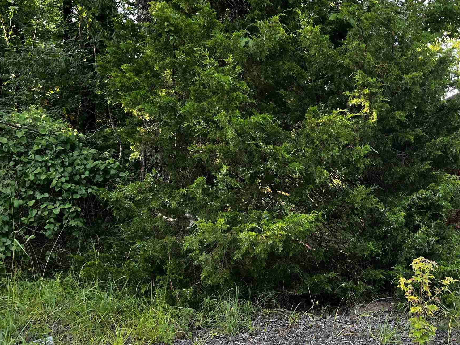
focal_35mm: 46
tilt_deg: +0.1
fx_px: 611
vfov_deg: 31.5
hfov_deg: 40.5
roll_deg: -3.0
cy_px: 184
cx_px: 325
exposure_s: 1/171
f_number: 1.5
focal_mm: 5.7
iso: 40
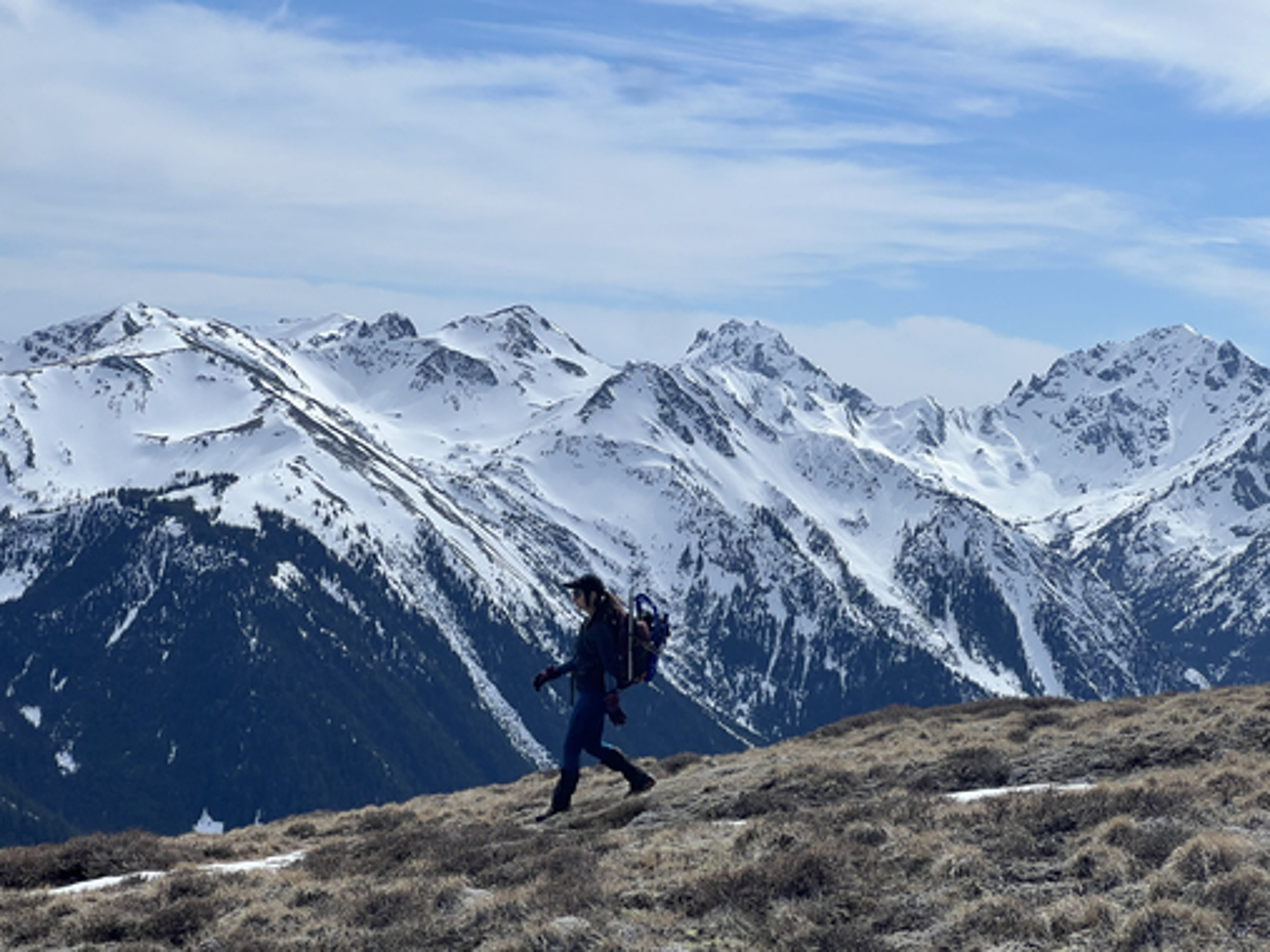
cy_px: 506
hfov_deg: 23.0
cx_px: 586
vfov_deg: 17.4
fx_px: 3118
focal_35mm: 85
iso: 32
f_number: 2.8
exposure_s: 1/1698
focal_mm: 9
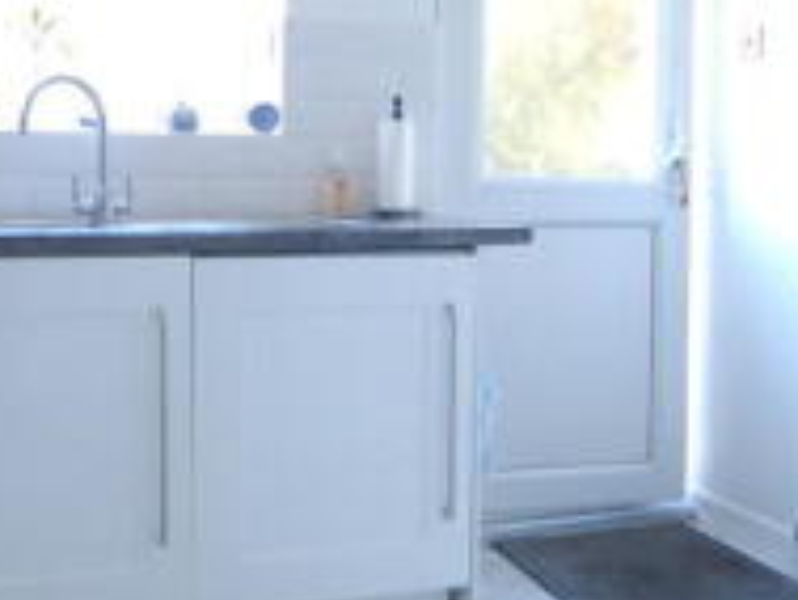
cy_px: 175
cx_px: 477
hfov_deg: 38.0
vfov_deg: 28.8
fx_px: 1153
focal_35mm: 50
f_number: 4
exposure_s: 1/30
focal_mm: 10
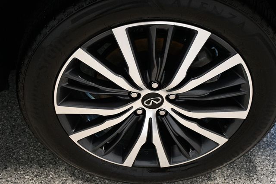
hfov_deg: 38.2
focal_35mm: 52
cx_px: 138
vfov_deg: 26.0
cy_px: 92
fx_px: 398
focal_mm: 35
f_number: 4.2
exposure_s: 1/100
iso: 3200
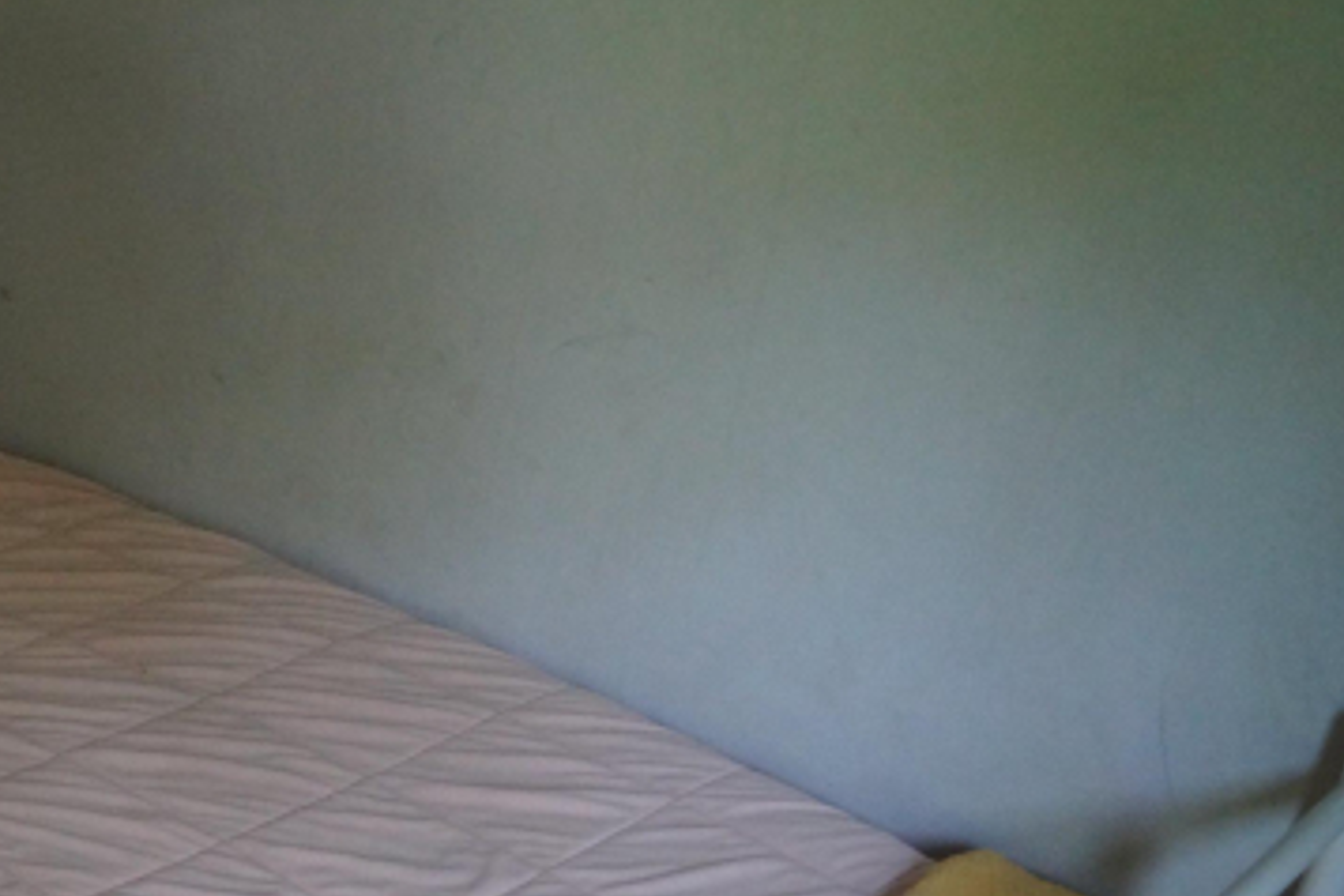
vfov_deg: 21.2
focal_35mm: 63
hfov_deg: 29.6
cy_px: 787
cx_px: -28
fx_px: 2352
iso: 2000
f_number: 3.5
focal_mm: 20
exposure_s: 1/160
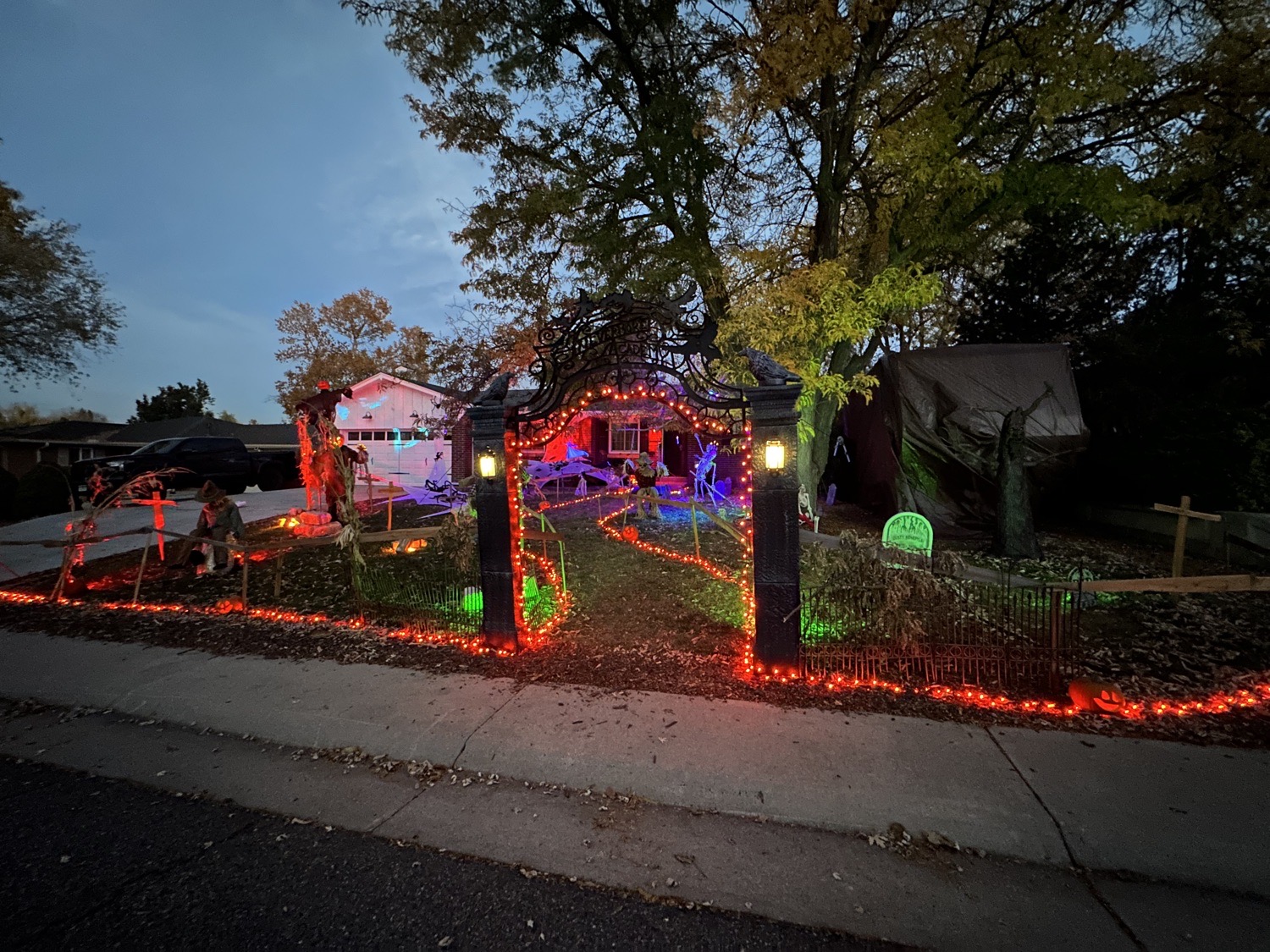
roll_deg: -1.2
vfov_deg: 85.7
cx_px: 635
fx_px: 514
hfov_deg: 102.1
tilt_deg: -1.7
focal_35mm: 14
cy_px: 476
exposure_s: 1/9
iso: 1000
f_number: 2.2
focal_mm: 2.22
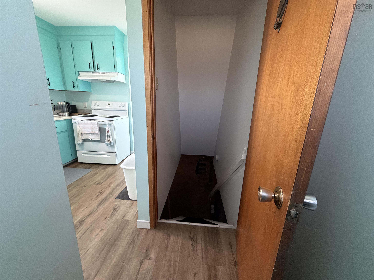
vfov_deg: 85.7
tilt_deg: -13.7
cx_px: 187
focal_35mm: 14
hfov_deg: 102.1
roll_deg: -1.5
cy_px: 140
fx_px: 151
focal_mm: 2.22
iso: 400
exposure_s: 1/60
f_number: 2.2
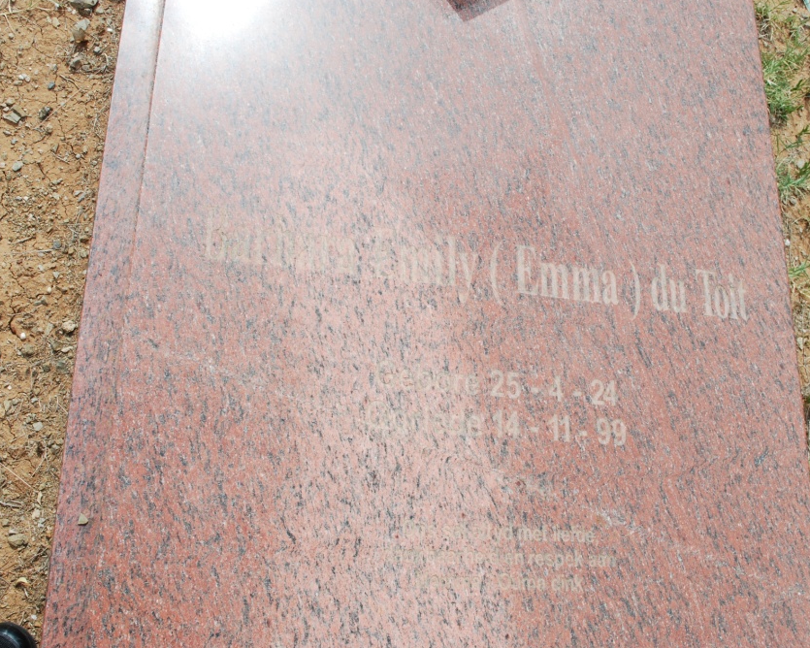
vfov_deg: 39.2
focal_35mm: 38
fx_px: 911
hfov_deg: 47.9
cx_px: 412
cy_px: 323
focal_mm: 22
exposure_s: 1/250
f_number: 8
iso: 100
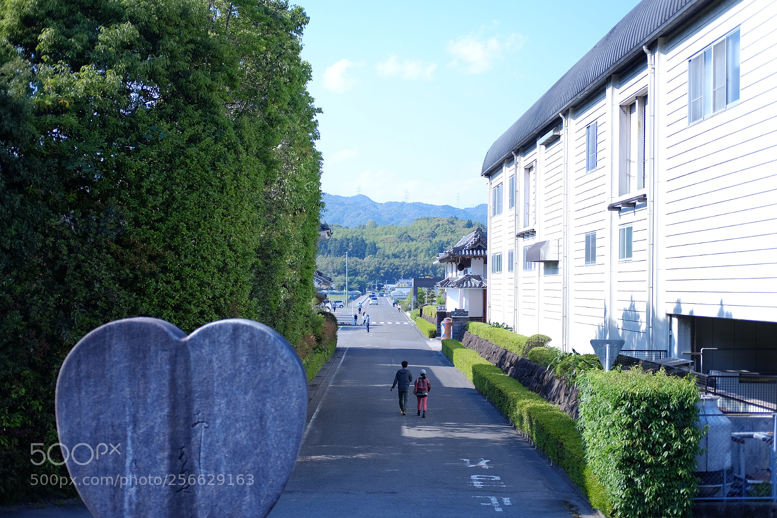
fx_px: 1144
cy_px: 259
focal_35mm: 53
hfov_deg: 37.5
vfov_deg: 25.5
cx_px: 388
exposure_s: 1/1800
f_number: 2
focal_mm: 35
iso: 200
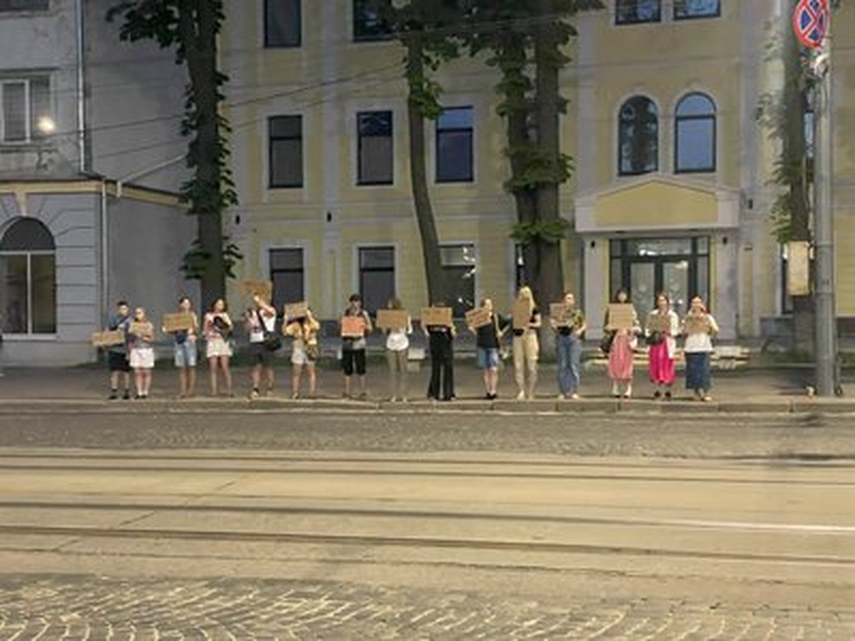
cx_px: 428
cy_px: 320
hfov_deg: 36.8
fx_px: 1284
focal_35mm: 52
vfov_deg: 28.0
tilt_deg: +0.1
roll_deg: -0.2
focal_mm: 6
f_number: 2
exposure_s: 1/30
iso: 1250
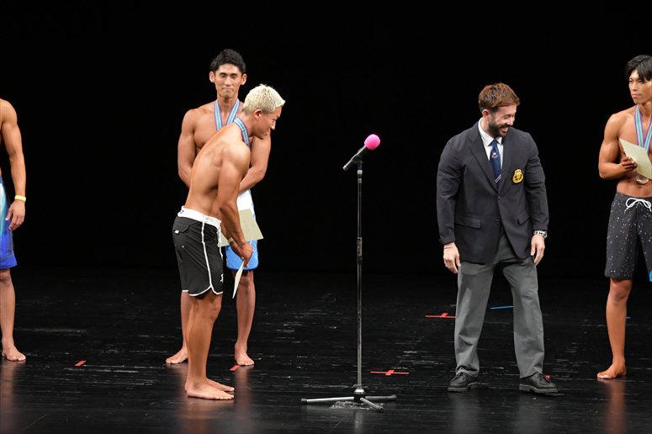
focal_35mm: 225
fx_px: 4073
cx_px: 326
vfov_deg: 6.1
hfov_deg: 9.2
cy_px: 217
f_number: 5.6
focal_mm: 150
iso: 3200
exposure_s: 1/400
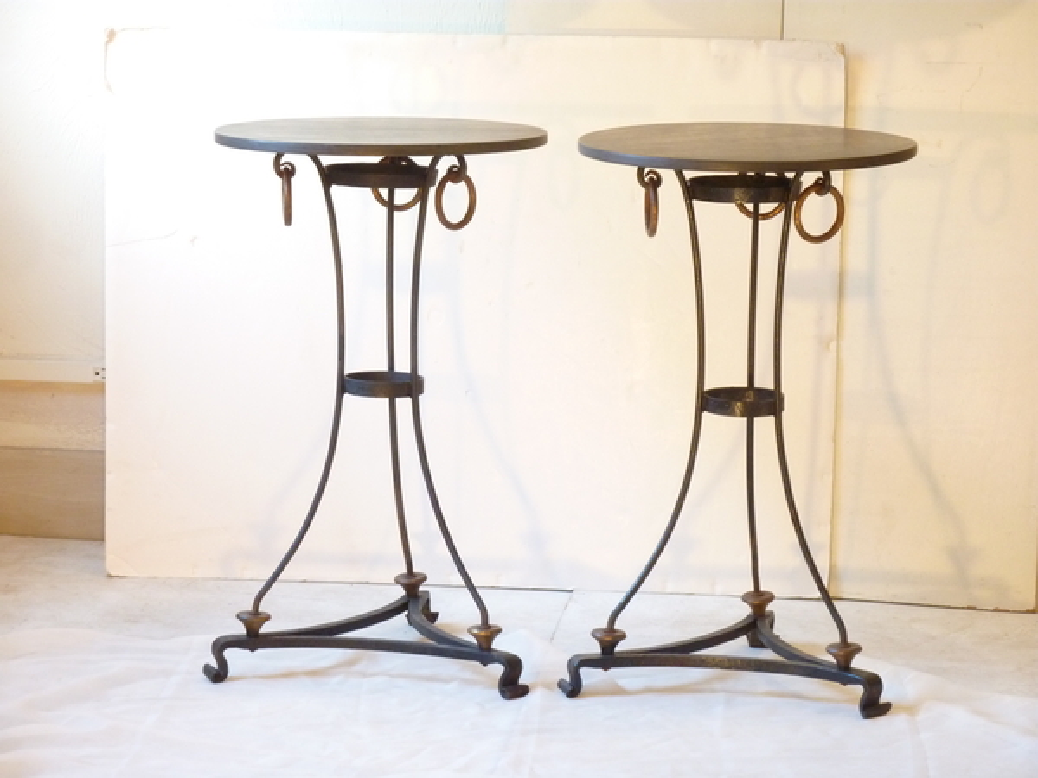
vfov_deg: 13.3
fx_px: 3328
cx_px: 519
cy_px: 389
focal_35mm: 111
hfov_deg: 17.7
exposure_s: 1/13
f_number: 4.4
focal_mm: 18.2
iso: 400
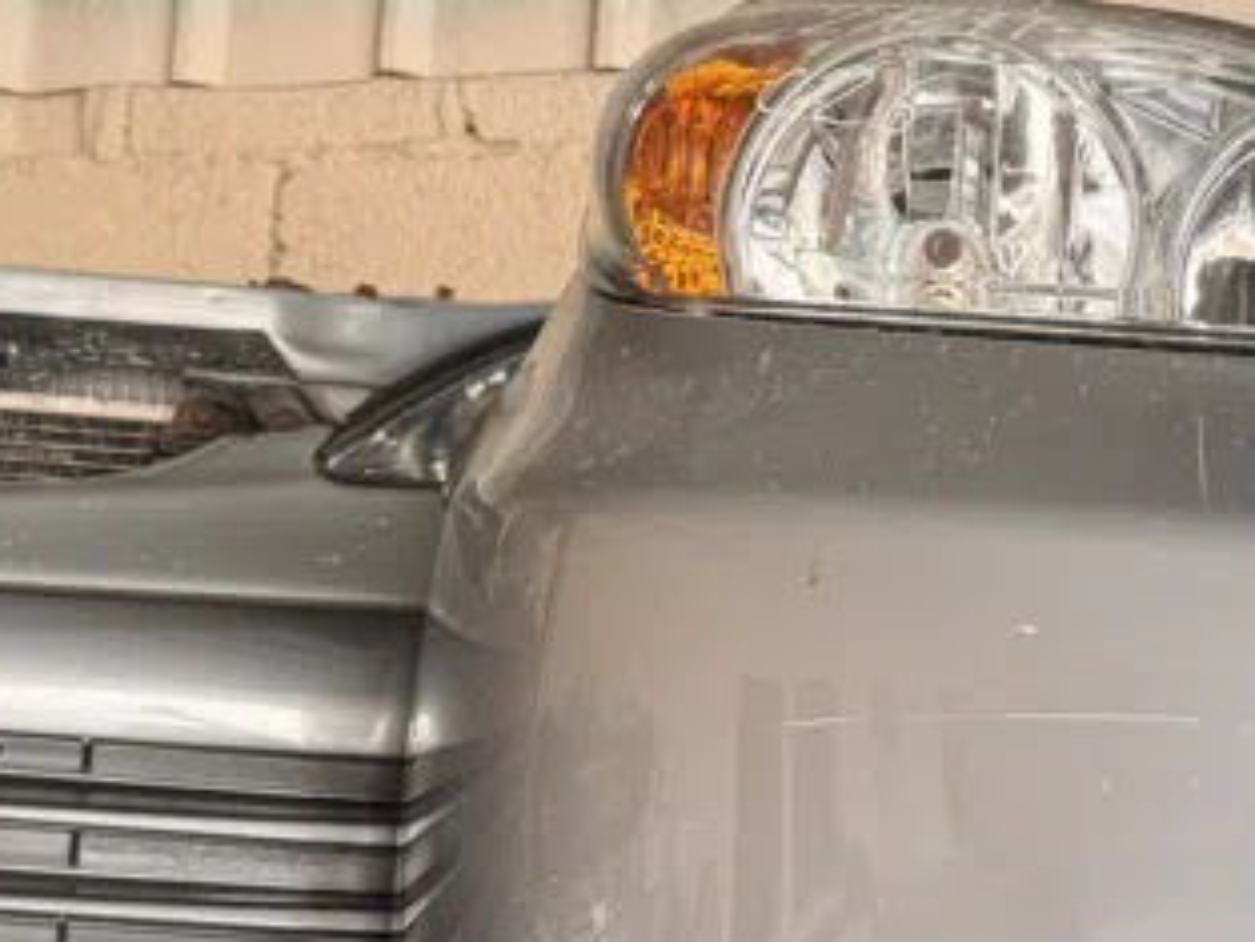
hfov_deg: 37.0
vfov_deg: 28.4
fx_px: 1777
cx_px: 1071
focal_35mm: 49
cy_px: 866
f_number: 1.78
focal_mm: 6.76
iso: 125
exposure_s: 1/121
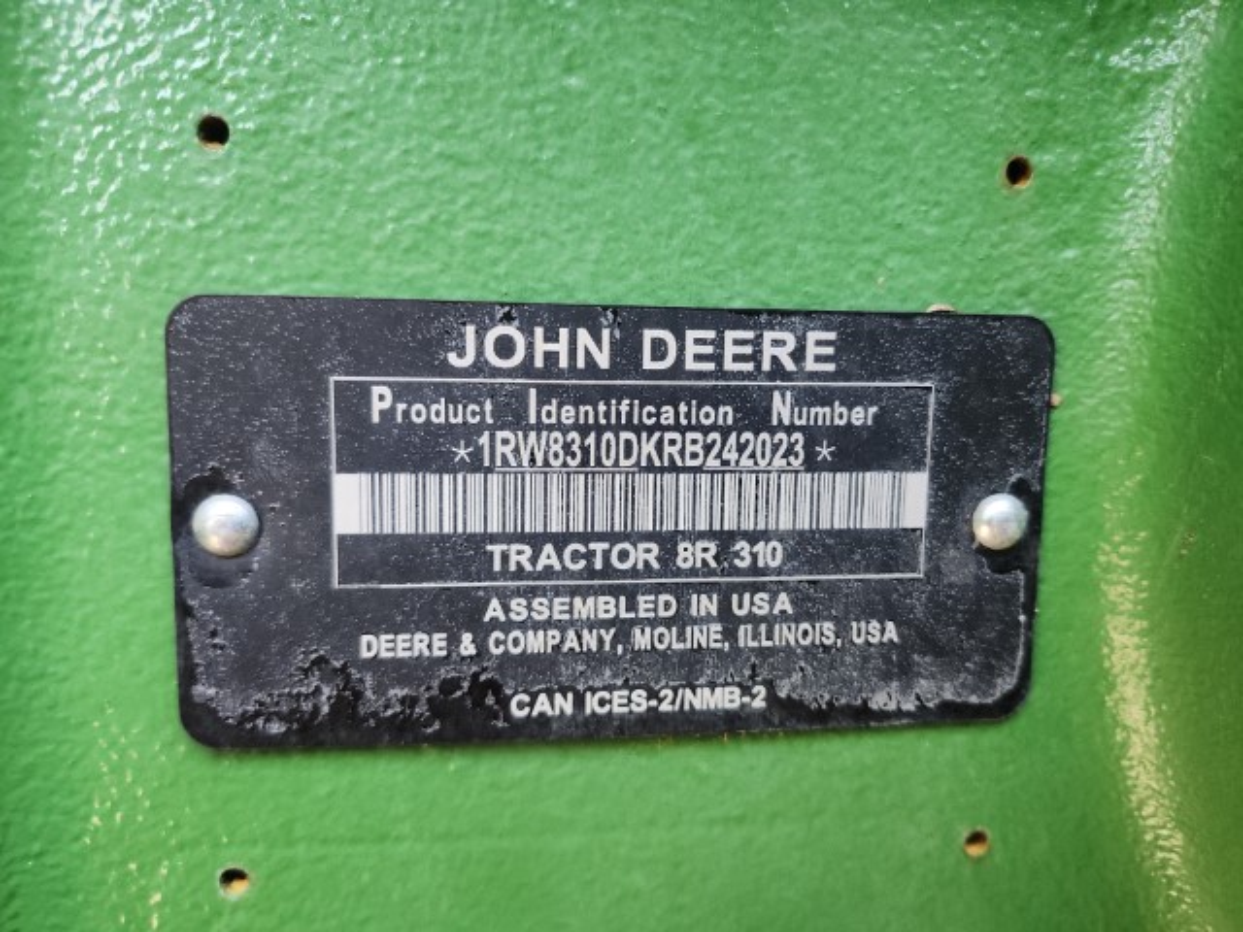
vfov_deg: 58.9
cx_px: 622
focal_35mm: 23
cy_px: 466
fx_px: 826
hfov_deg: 73.9
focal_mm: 5.54
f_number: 1.8
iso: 200
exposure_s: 1/180
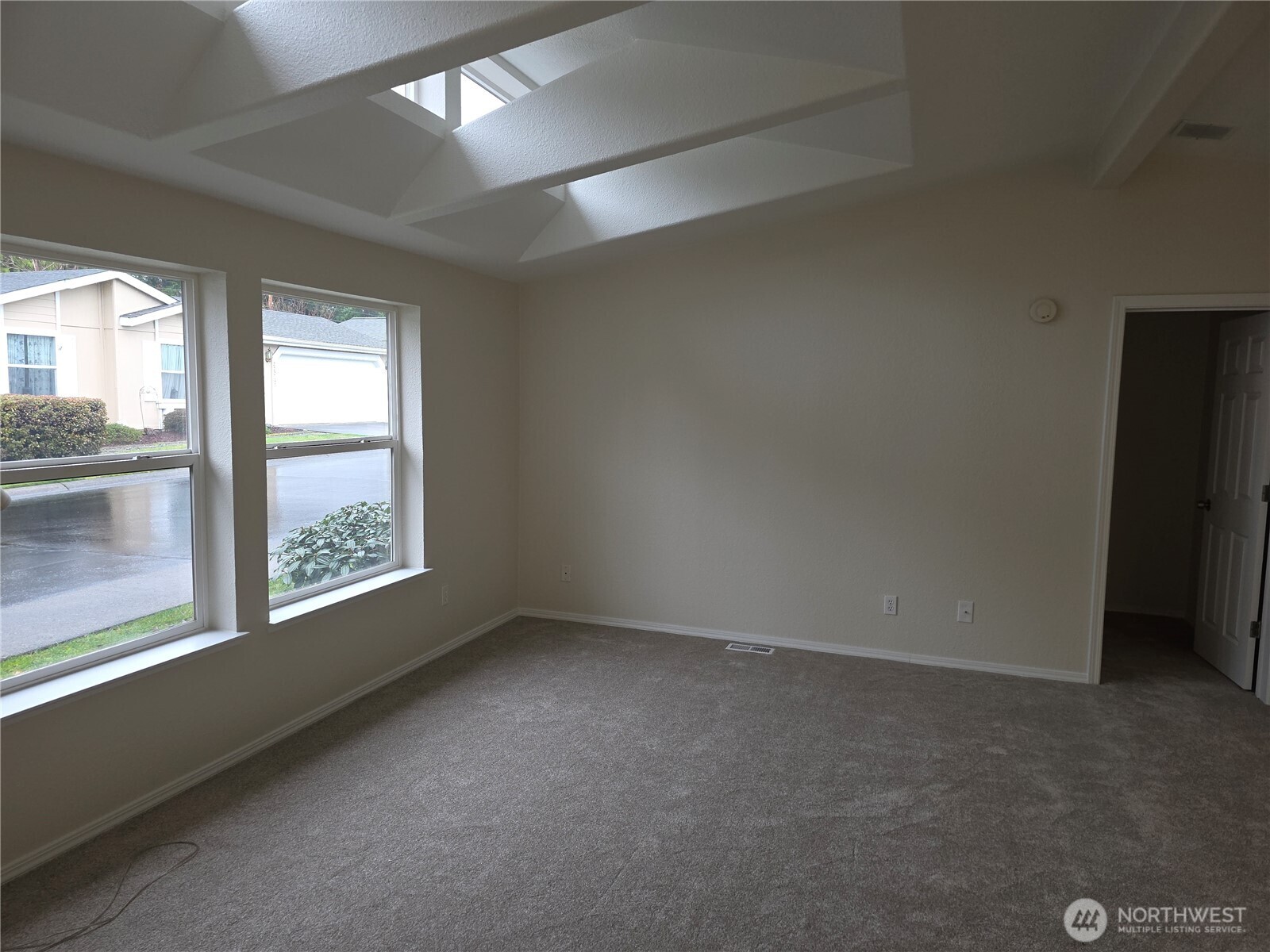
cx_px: 635
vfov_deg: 58.9
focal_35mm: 23
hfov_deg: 73.9
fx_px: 844
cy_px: 476
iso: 64
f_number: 1.7
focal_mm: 6.3
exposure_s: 1/60
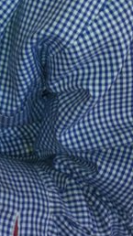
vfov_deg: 13.8
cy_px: -48
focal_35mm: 151
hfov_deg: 7.9
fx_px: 947
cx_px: -52
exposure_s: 1/17
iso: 80
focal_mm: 3.85
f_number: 2.8
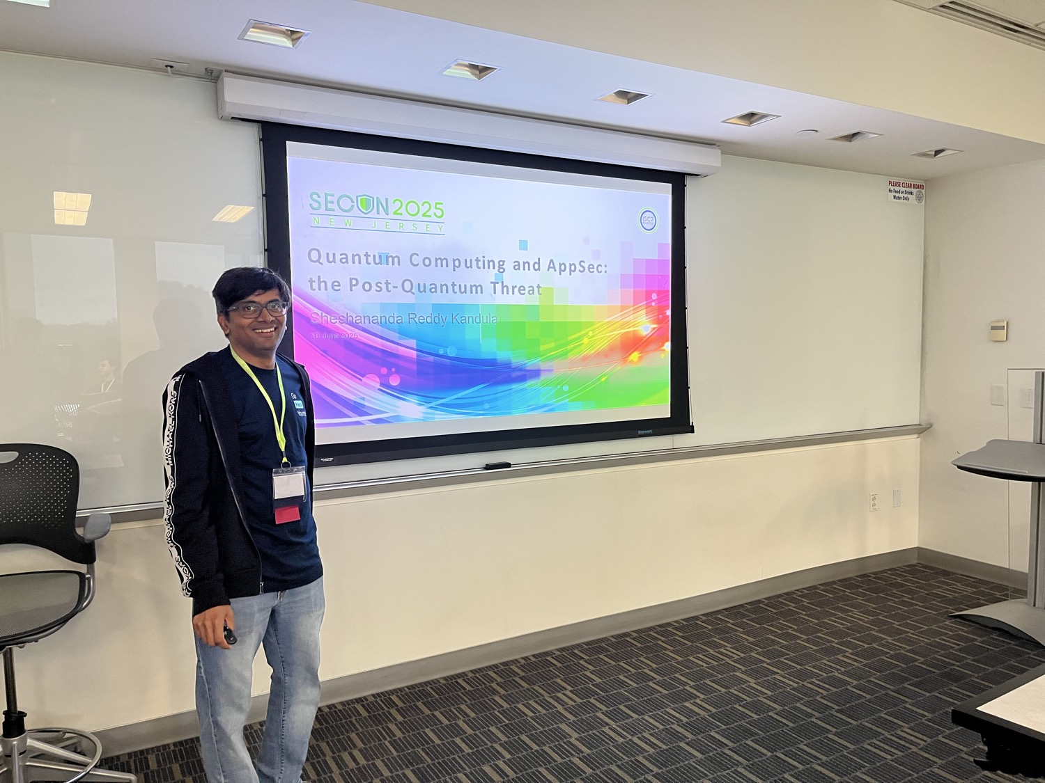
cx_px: 522
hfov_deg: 67.3
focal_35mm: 26
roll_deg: +1.0
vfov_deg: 53.1
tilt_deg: -2.9
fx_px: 785
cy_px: 392
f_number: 1.6
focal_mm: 5.1
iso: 125
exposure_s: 1/60
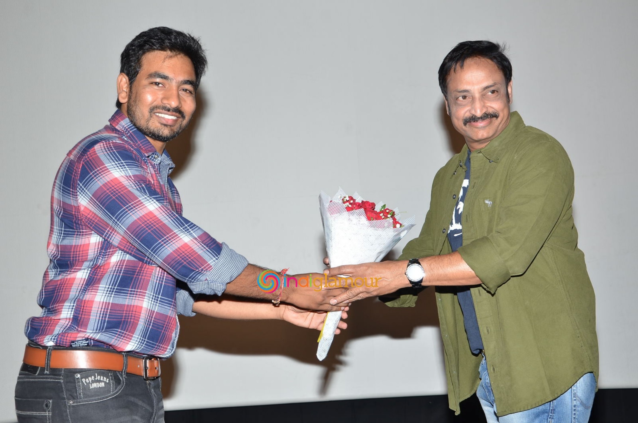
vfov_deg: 22.5
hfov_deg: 33.5
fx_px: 1061
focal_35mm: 60
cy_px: 212
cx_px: 319
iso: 320
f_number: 5.6
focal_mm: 40
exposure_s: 1/125
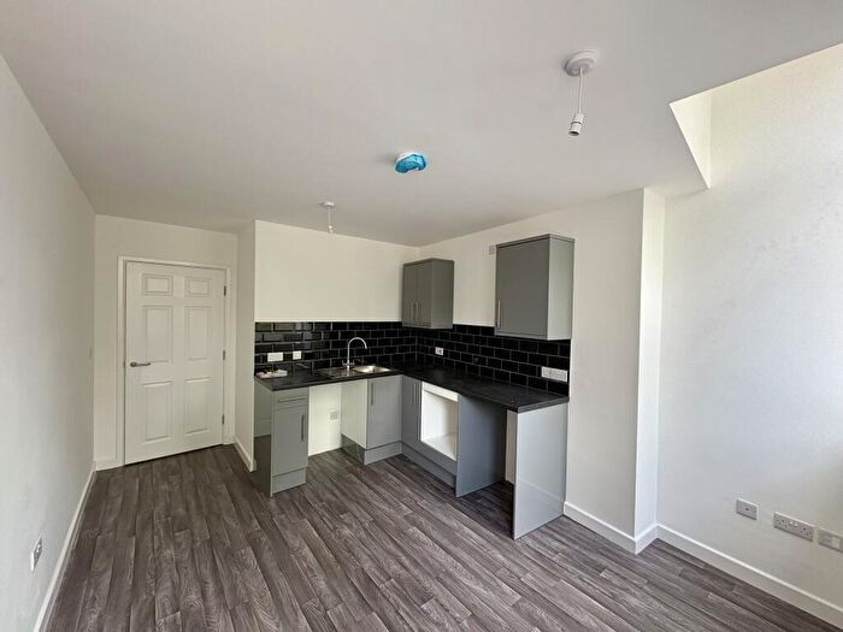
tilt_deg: -0.7
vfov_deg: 85.7
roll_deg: -0.9
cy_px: 316
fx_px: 341
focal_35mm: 14
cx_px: 422
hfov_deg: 102.1
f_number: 2.2
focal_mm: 2.22
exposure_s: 1/96
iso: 200
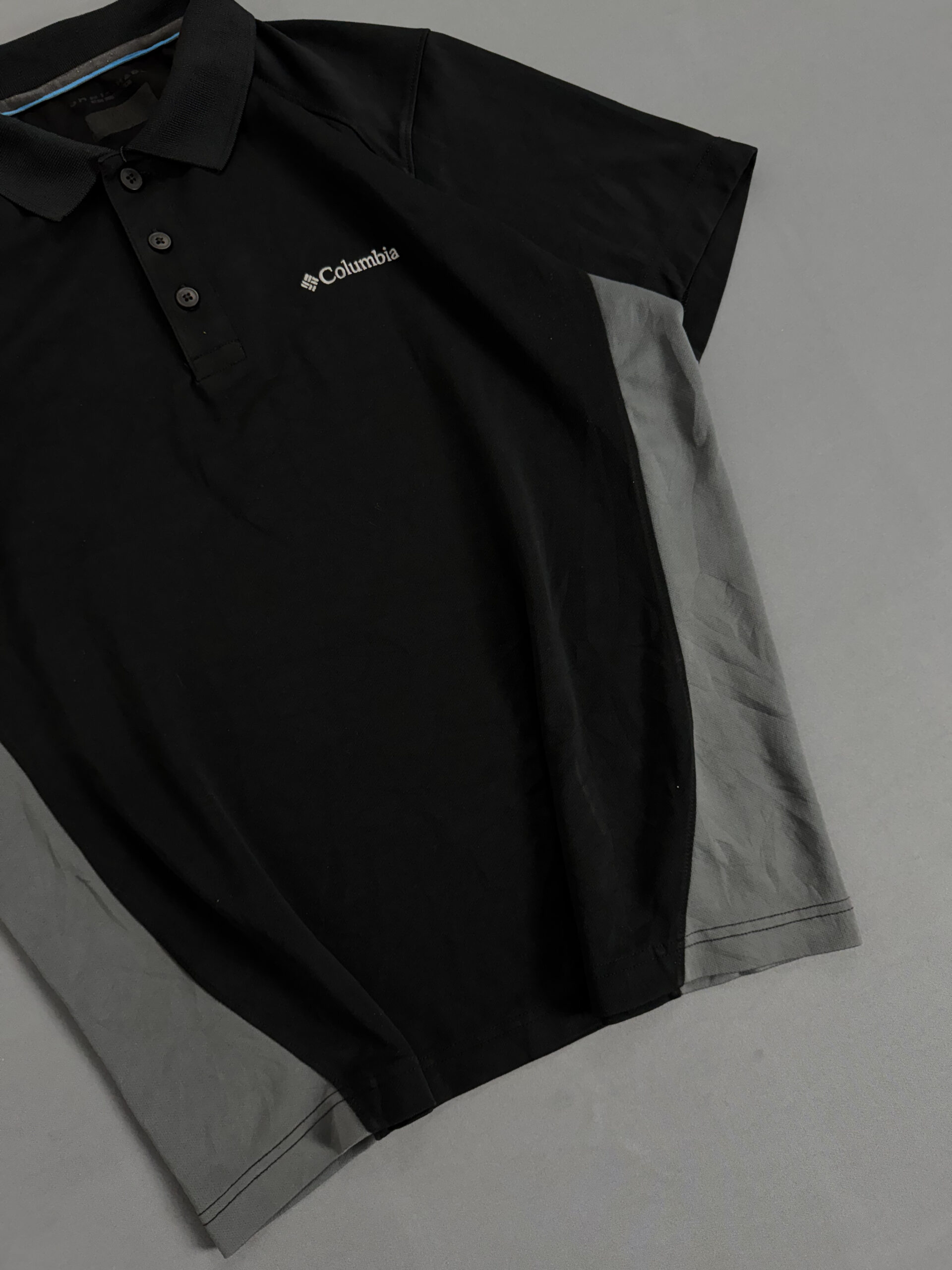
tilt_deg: -82.8
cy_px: 635
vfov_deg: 71.6
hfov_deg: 56.8
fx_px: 880
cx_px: 476
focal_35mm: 24
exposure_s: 1/120
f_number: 1.78
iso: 200
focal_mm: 6.76
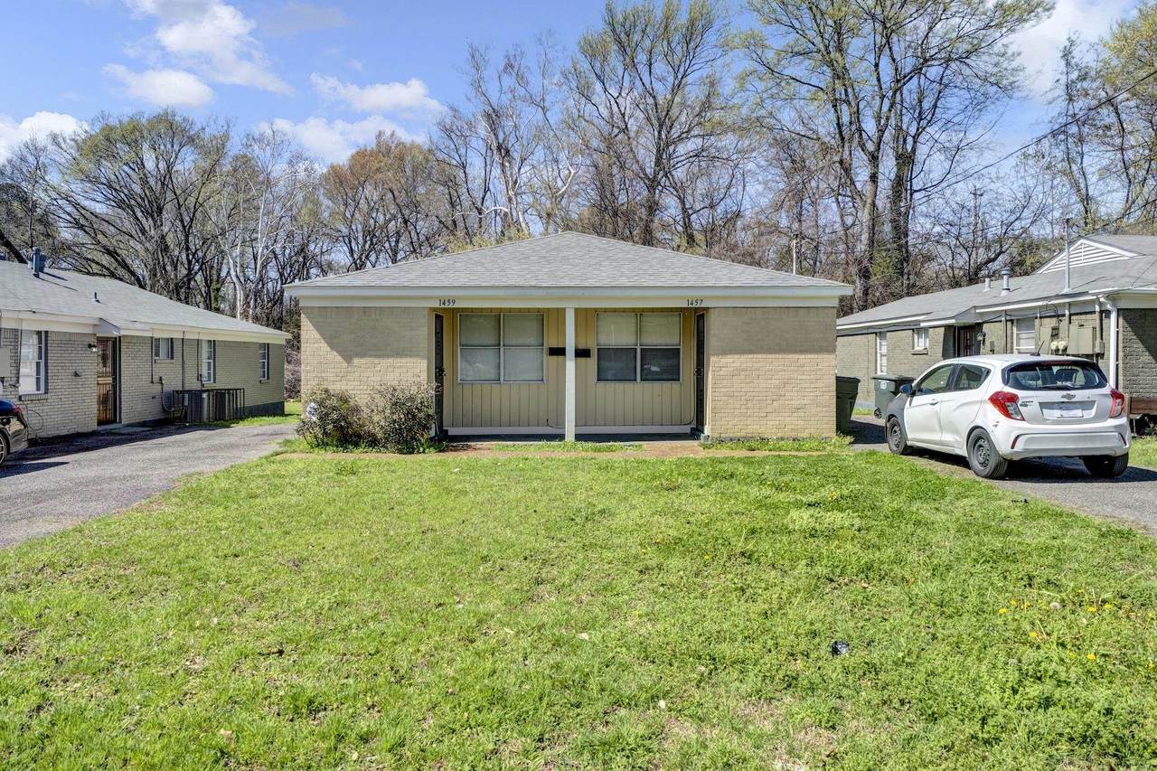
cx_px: 578
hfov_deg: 78.6
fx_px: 707
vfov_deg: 57.2
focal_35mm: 22
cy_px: 386
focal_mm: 14.9
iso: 400
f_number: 6.4
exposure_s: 1/1100
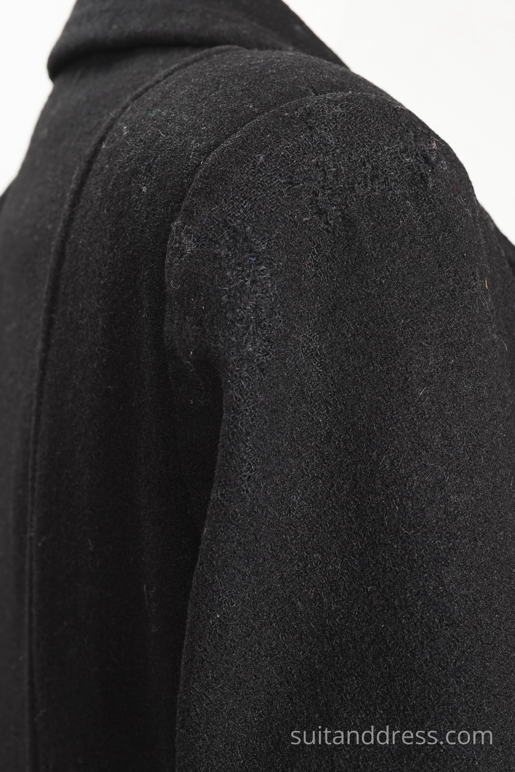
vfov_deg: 41.1
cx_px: 258
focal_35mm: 48
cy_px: 386
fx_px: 1030
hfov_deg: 28.1
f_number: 7.1
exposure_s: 1/10
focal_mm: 32
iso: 320
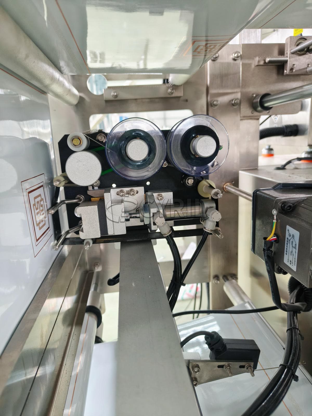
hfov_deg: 58.9
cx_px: 156
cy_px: 208
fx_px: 276
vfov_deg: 73.9
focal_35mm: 23
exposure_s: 1/50
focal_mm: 5.56
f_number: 1.88
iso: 640
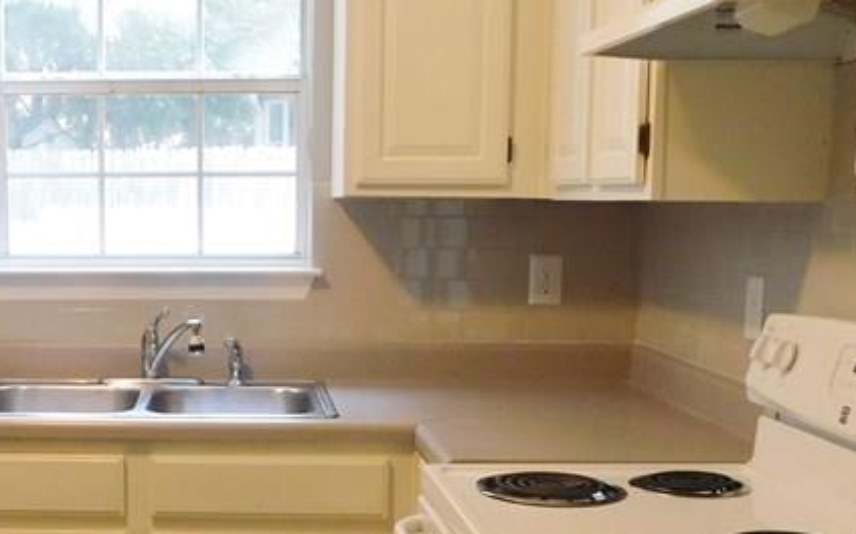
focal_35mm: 59
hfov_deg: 33.6
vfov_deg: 21.8
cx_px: 172
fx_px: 1376
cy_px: 403
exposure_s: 1/30
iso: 250
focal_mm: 4
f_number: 3
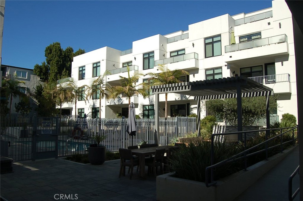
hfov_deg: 67.4
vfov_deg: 47.8
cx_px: 152
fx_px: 227
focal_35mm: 27
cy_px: 100
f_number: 10
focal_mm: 18
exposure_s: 1/400
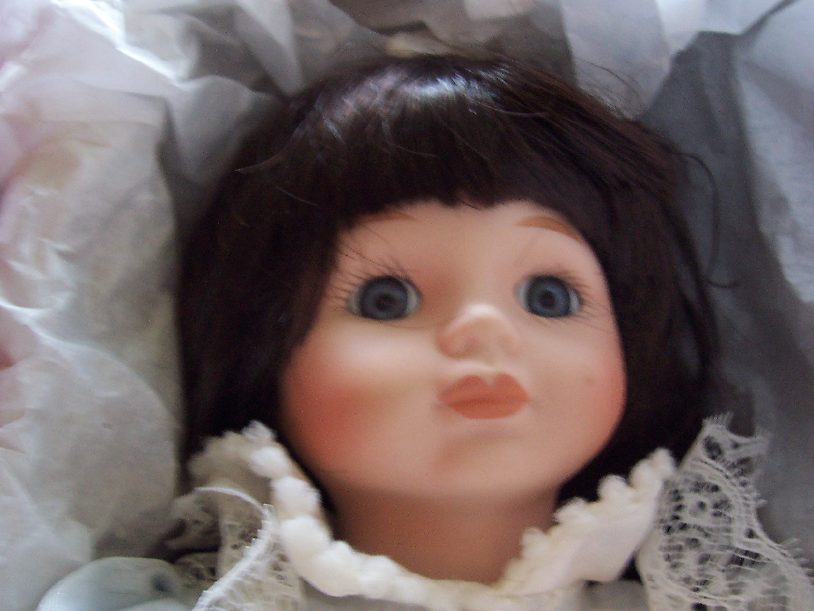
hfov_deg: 50.1
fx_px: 870
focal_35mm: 37
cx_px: 407
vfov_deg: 38.7
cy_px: 306
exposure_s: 1/10
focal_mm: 5.6
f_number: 2.8
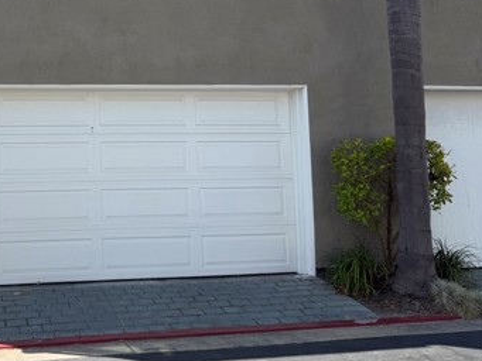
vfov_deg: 31.1
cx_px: 59
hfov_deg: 39.4
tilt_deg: +7.1
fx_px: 627
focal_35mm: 45
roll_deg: +1.1
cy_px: 58
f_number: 1.78
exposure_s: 1/2907
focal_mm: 6.76
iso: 80
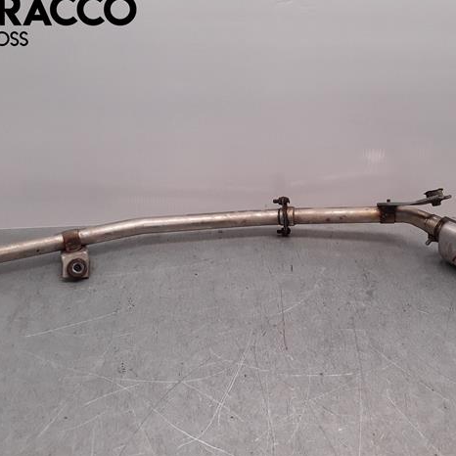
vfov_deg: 48.5
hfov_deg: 48.3
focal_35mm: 34
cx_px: 261
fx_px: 507
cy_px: 227
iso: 50
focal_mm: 2.91
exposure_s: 1/100
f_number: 1.9
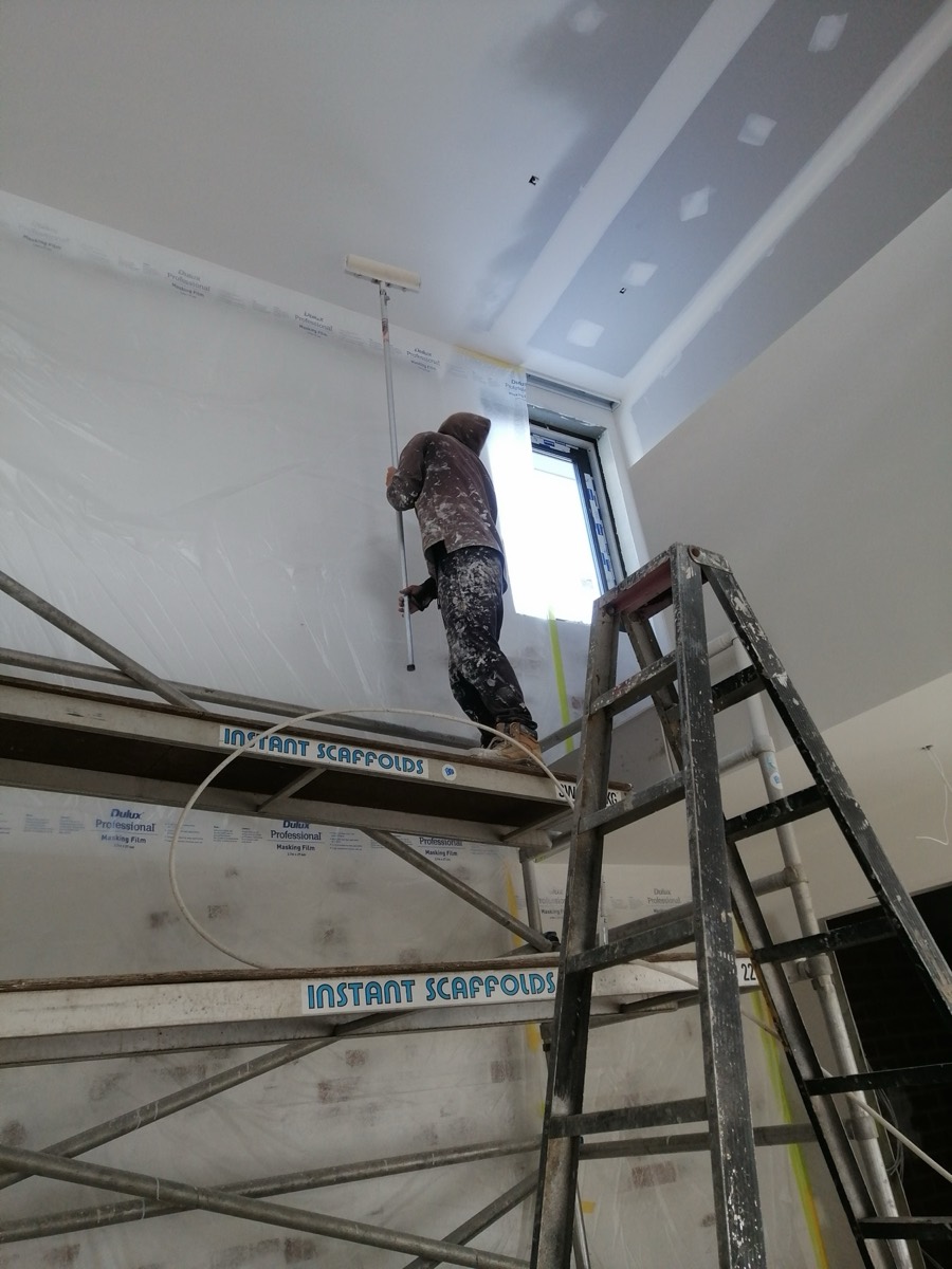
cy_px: 634
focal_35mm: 26
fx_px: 953
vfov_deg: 67.3
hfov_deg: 53.1
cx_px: 476
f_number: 1.8
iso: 100
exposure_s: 1/50
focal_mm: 3.96
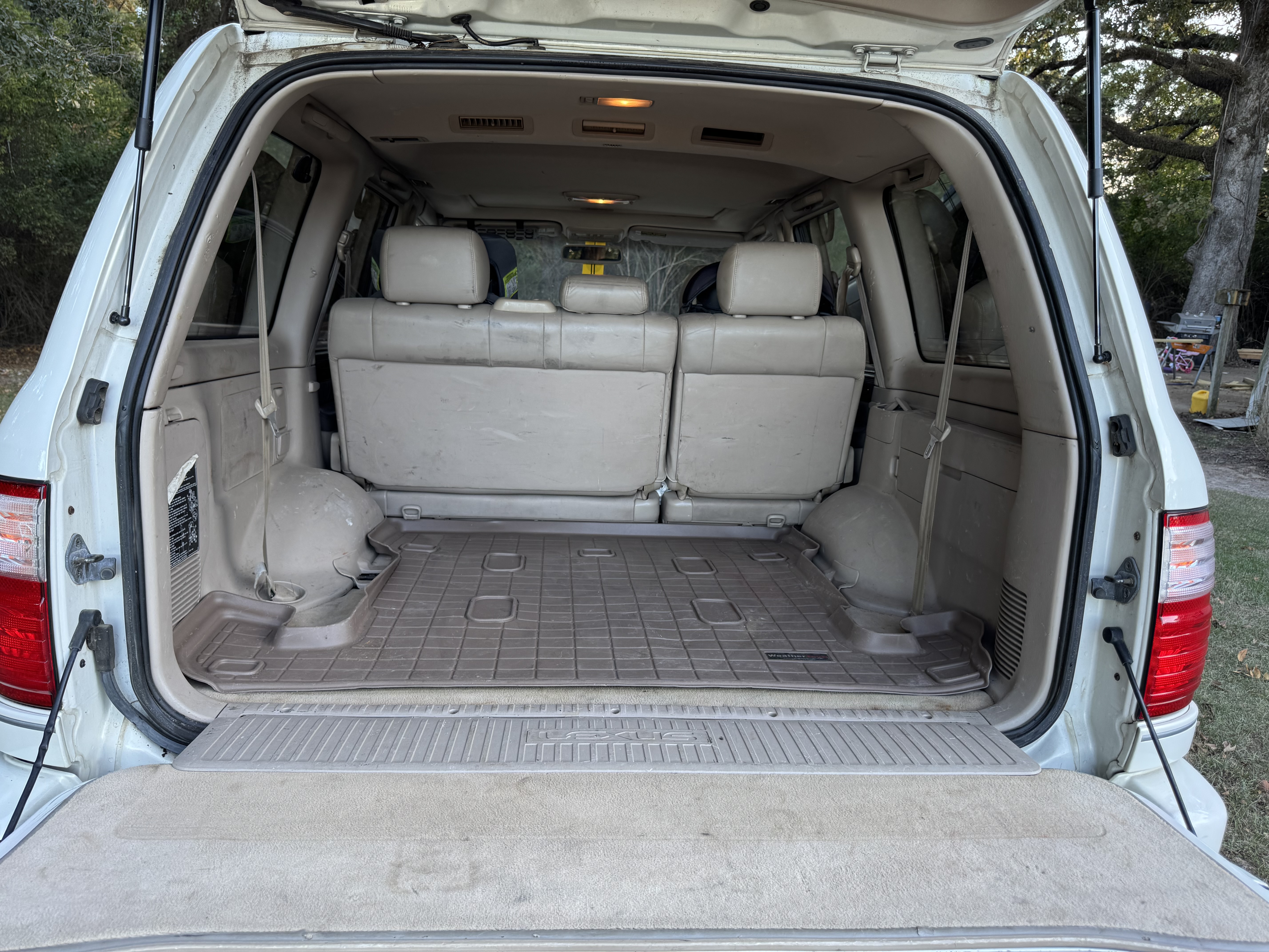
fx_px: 880
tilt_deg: -16.4
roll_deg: -3.9
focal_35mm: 24
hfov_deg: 71.6
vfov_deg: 56.8
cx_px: 634
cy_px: 476
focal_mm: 6.76
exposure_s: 1/121
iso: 80
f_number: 1.78
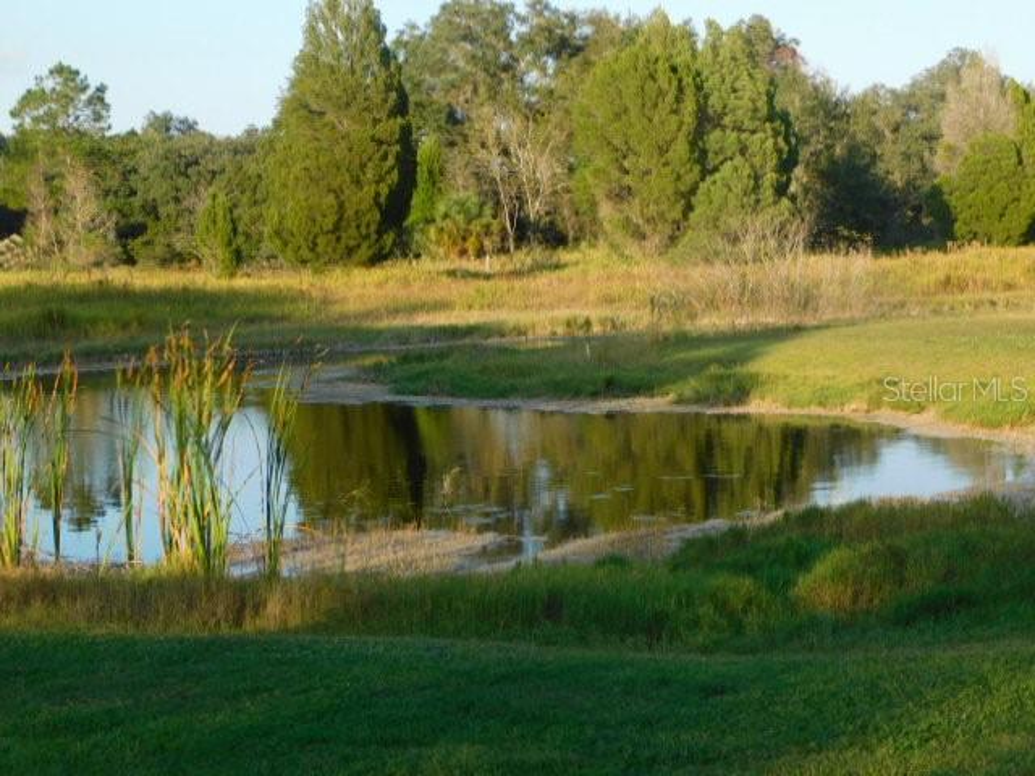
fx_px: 1973
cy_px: 388
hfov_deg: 29.4
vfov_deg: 22.3
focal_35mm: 66
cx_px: 518
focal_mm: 11.7
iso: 125
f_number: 4.2
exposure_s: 1/320
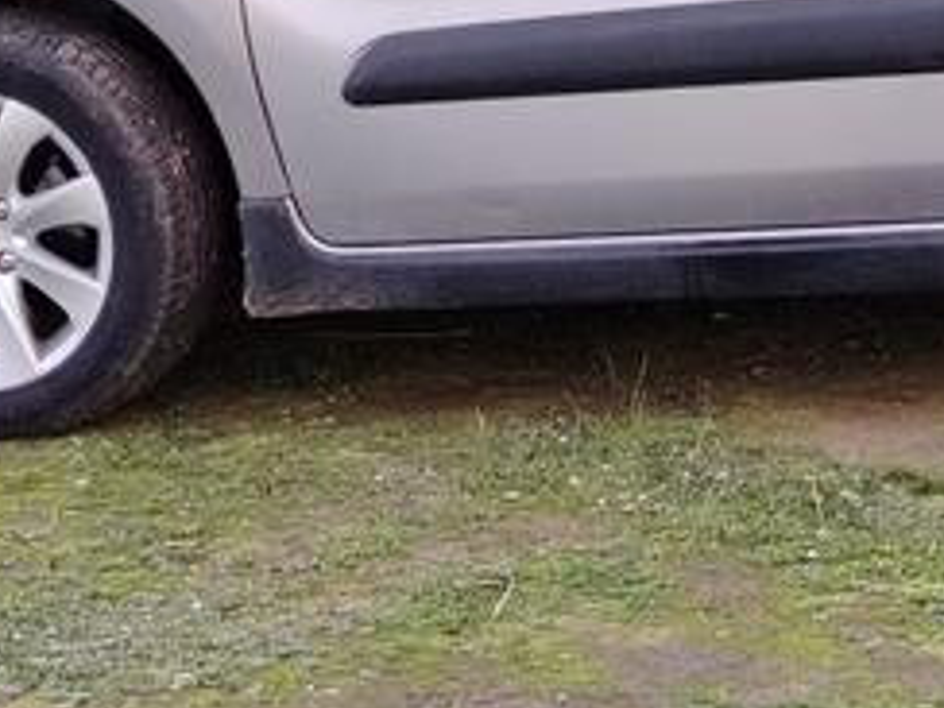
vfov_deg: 9.0
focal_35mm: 163
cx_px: 956
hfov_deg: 12.0
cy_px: -103
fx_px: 4445
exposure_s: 1/100
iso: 391
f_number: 1.75
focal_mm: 5.25
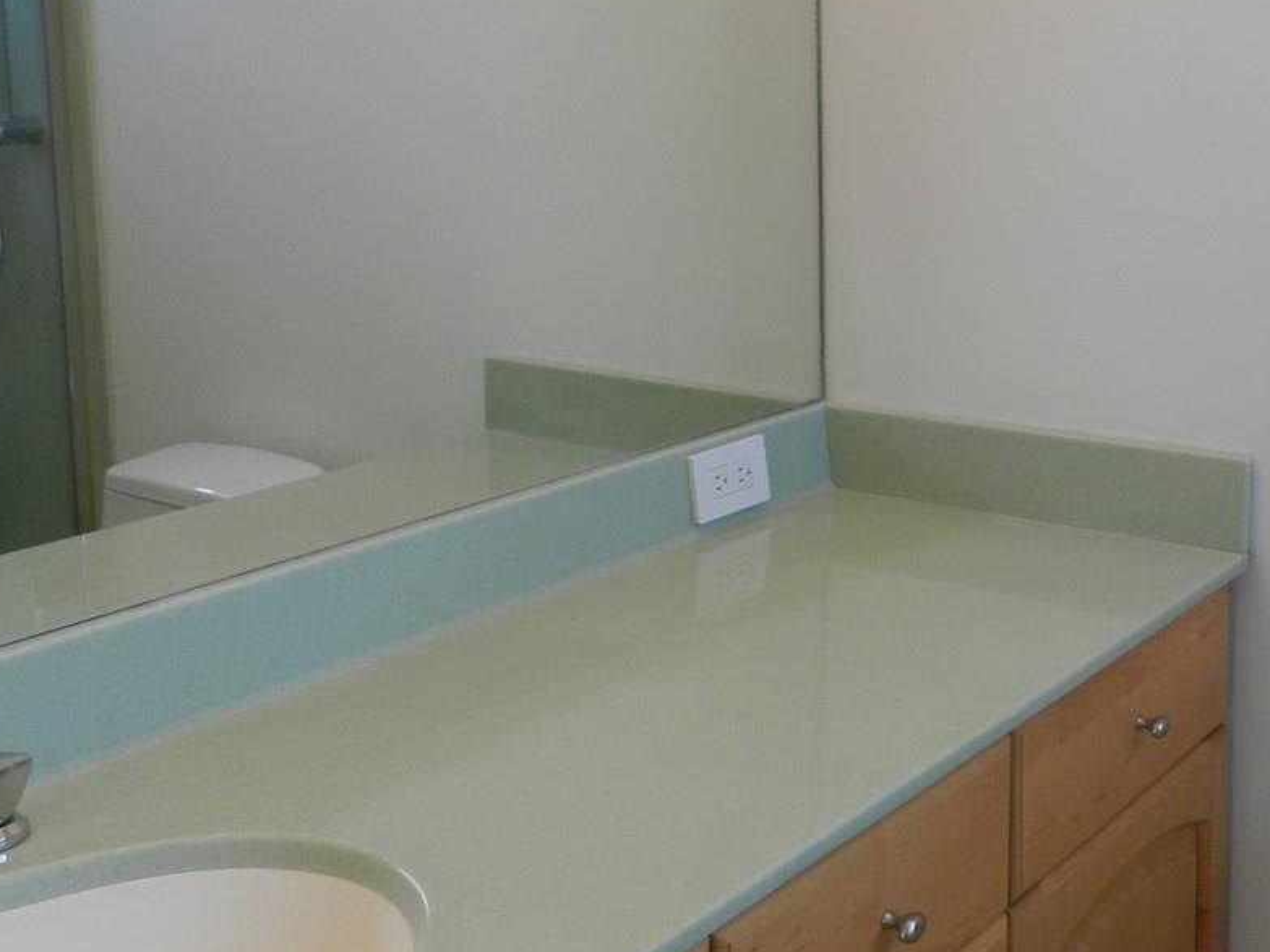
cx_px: 1064
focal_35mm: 47
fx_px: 1724
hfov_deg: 38.5
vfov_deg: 30.4
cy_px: 255
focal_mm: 4
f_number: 3.4
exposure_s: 1/30
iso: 160
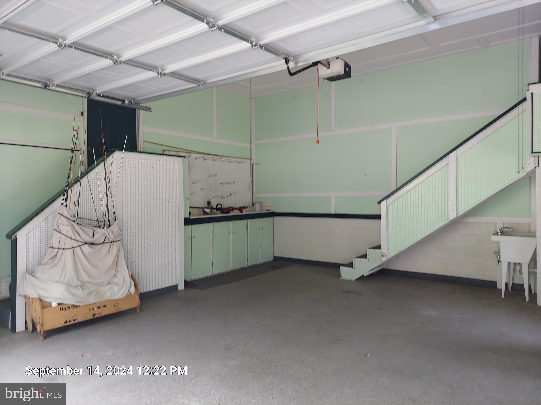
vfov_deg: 56.8
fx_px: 375
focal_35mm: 24
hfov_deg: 71.6
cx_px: 270
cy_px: 202
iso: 100
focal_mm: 5.23
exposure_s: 1/60
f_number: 1.8
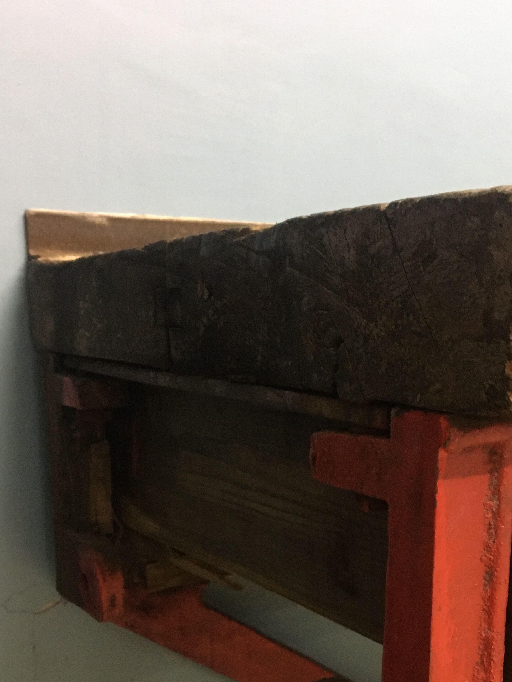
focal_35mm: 45
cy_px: 522
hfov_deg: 32.1
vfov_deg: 40.7
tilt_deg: -13.6
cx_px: 304
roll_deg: +0.2
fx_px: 887
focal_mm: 4.15
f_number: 2.2
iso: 200
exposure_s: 1/17
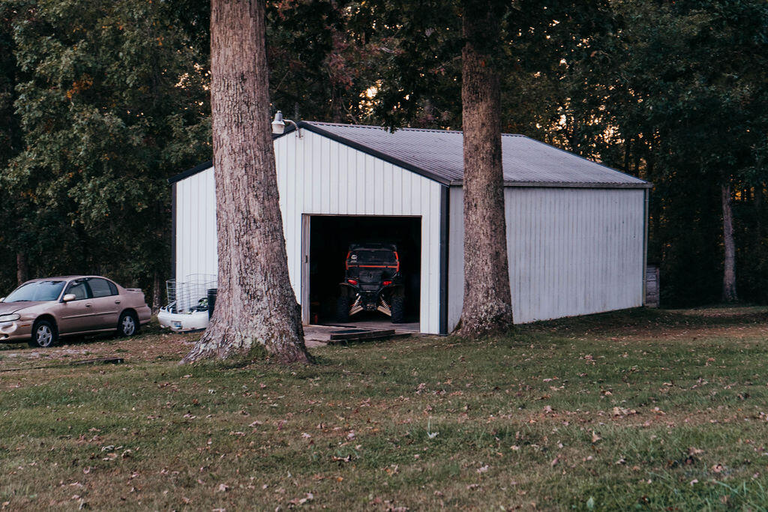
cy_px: 256
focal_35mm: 70
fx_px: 1493
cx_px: 384
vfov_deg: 19.5
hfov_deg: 28.8
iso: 2000
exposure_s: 1/160
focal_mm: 70
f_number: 5.6
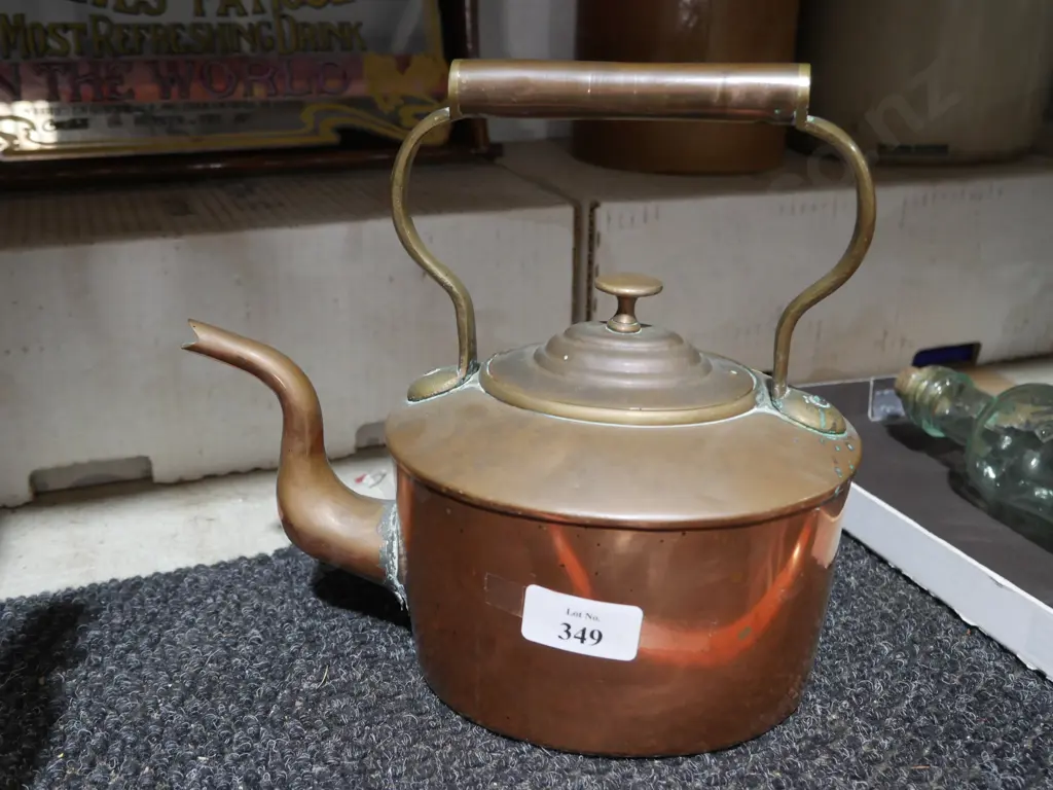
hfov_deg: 51.4
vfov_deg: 39.7
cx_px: 526
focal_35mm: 36
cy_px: 395
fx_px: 1095
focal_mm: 18
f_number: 4
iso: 800
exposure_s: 1/60
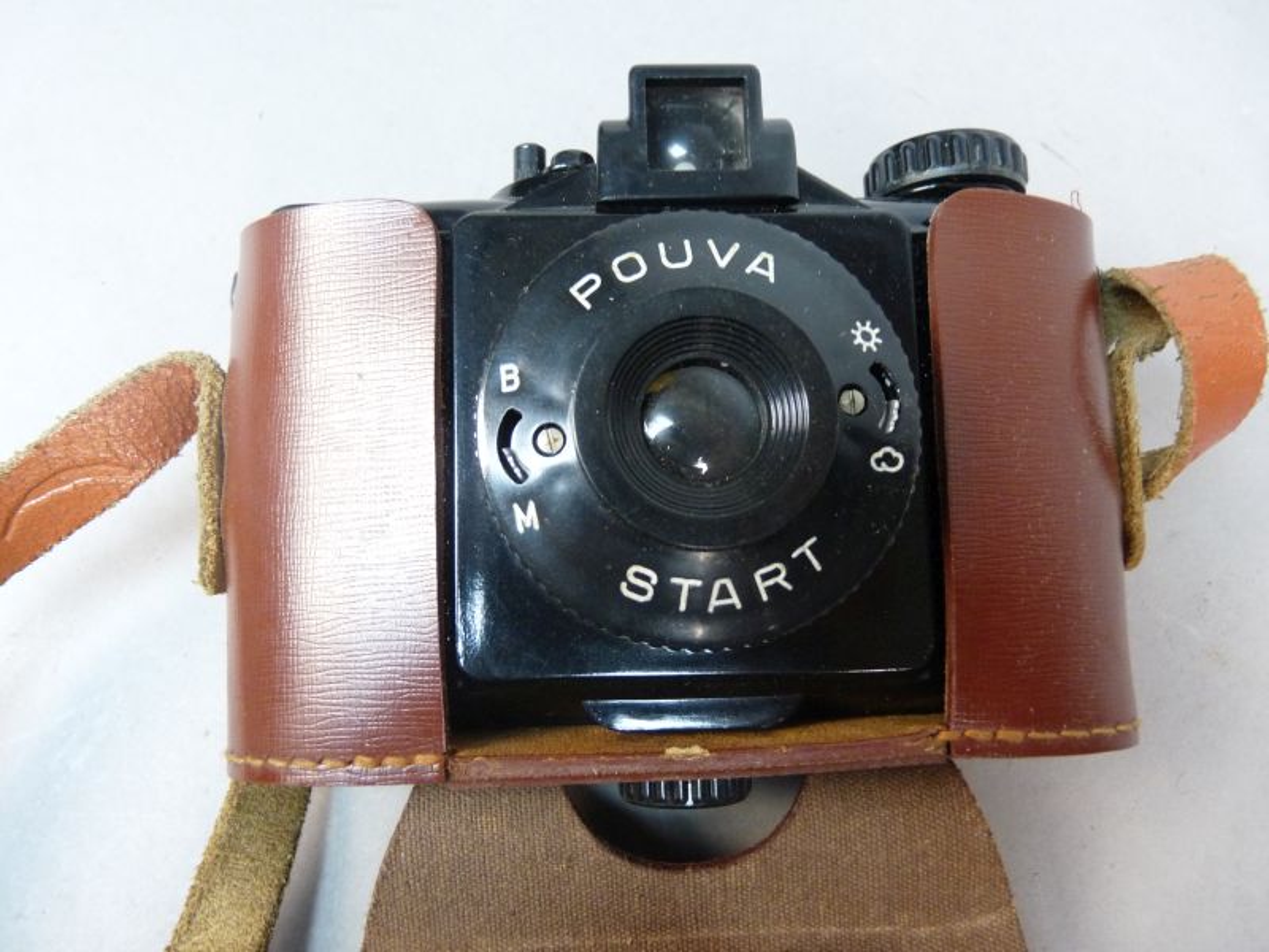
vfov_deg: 51.4
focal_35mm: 27
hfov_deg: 65.3
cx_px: 634
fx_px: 990
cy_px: 476
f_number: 2.8
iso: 400
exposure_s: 1/20
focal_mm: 4.8
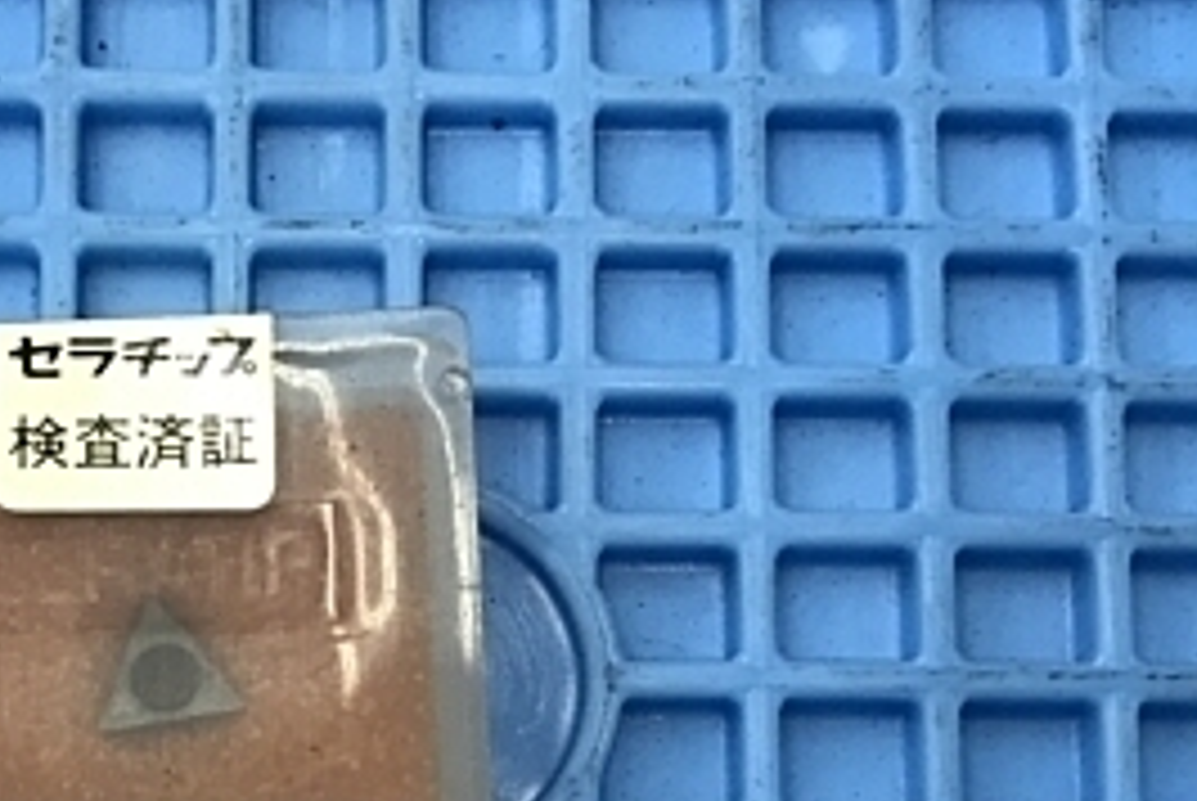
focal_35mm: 70
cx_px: 180
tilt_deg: -82.7
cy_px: 832
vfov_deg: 18.9
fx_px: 2330
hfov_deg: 28.0
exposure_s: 1/30
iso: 40
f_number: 1.8
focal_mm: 3.99
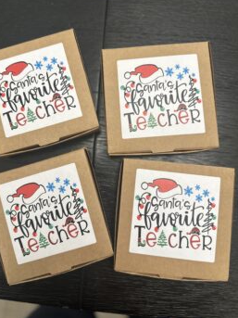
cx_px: 104
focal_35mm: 28
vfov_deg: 63.4
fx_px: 257
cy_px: 146
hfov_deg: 49.6
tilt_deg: -83.8
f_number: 1.78
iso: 250
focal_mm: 6.86
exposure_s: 1/78
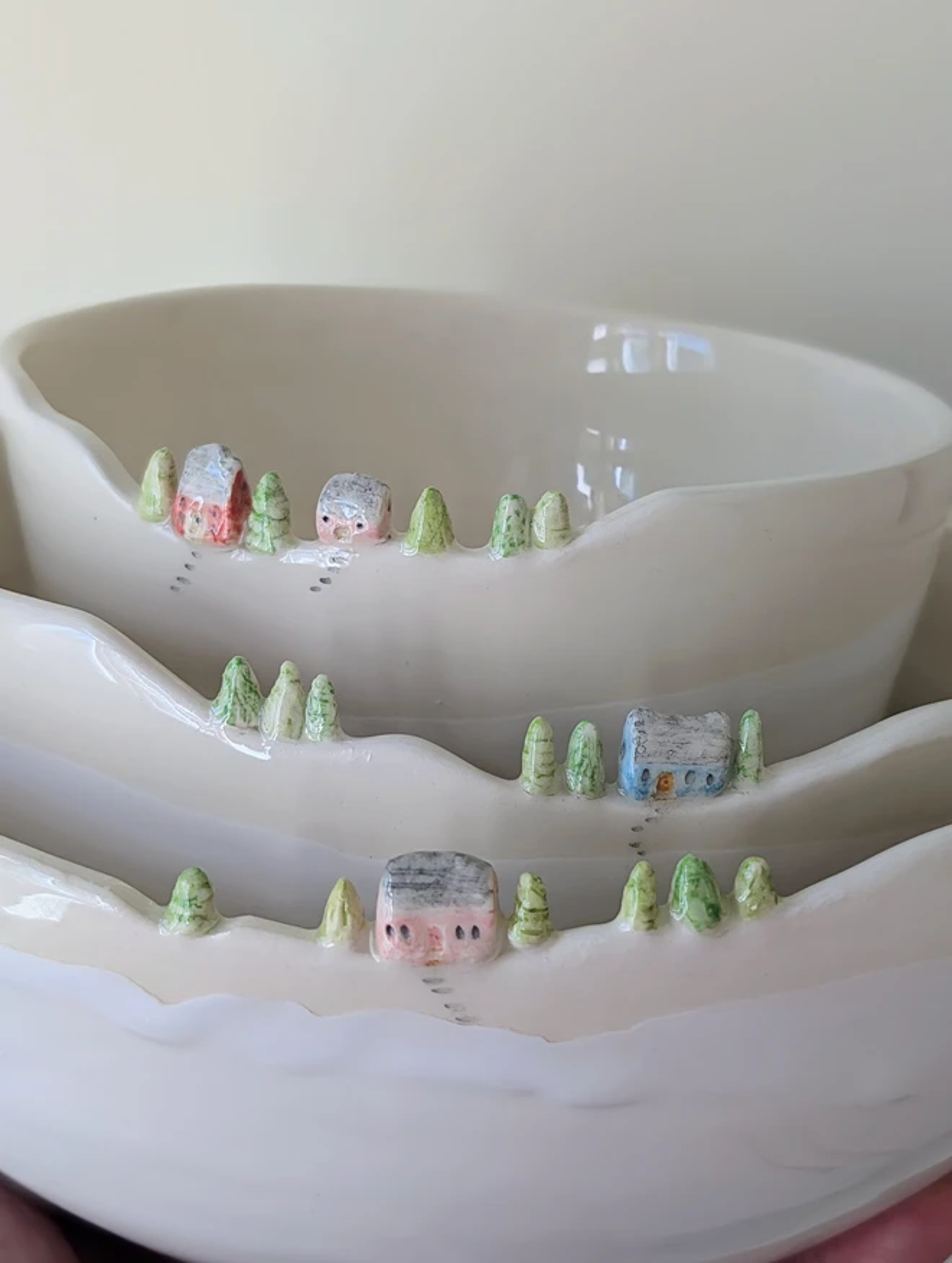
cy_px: 632
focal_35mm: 49
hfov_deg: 29.8
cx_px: 476
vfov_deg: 38.8
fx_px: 1792
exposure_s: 1/99
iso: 28
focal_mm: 6.9
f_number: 1.68
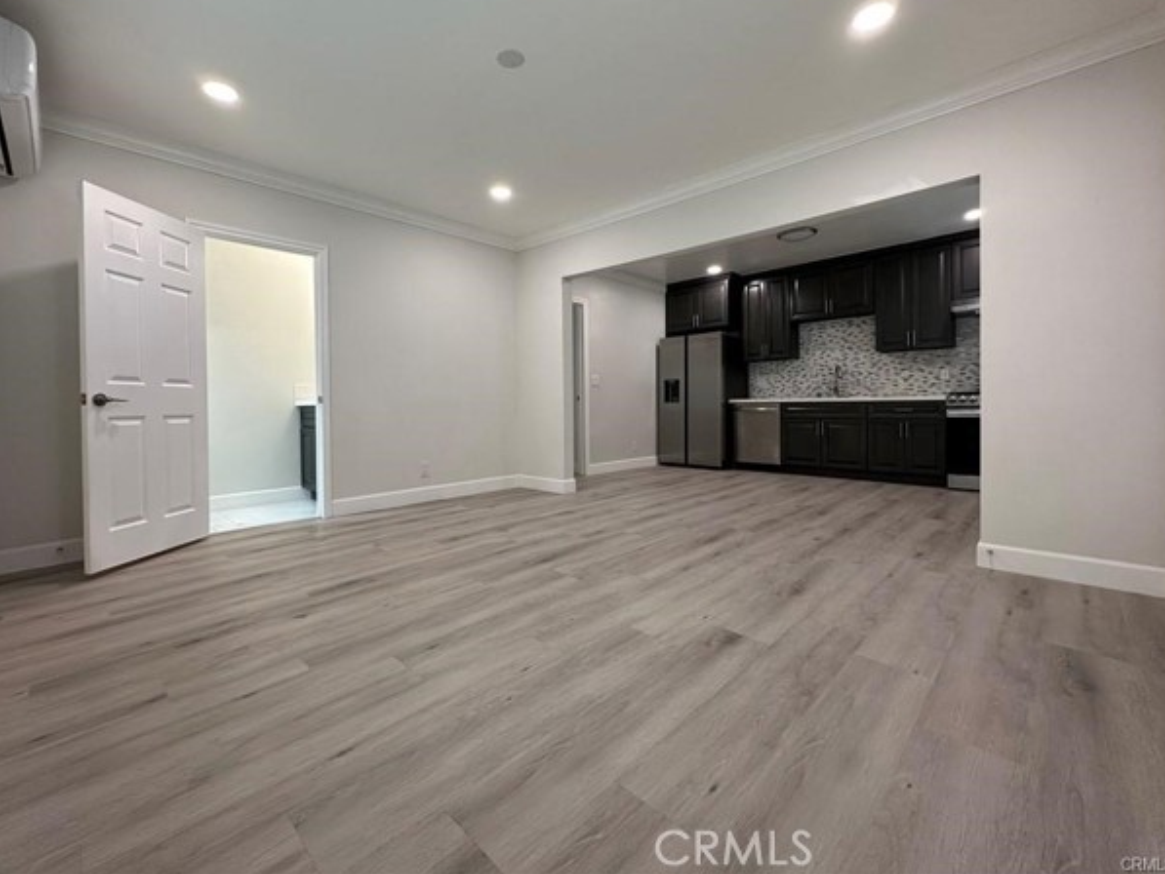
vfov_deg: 81.7
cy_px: 408
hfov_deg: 98.1
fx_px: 505
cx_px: 558
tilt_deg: -1.1
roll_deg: +0.7
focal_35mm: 15
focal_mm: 2.22
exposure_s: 1/120
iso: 200
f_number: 2.2
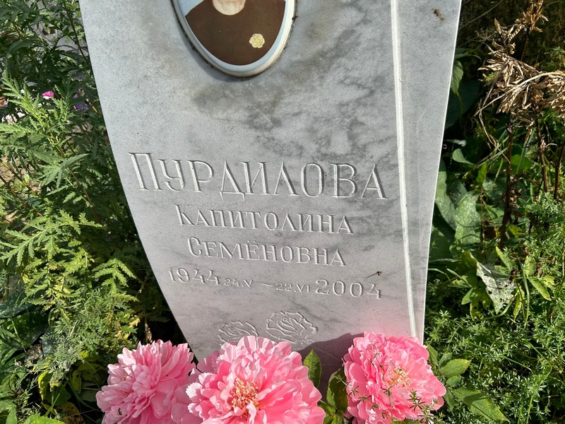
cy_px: 212
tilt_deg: -39.0
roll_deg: +3.3
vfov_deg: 53.1
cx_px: 282
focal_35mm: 26
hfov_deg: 67.3
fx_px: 424
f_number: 1.5
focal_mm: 5.7
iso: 50
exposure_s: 1/4630
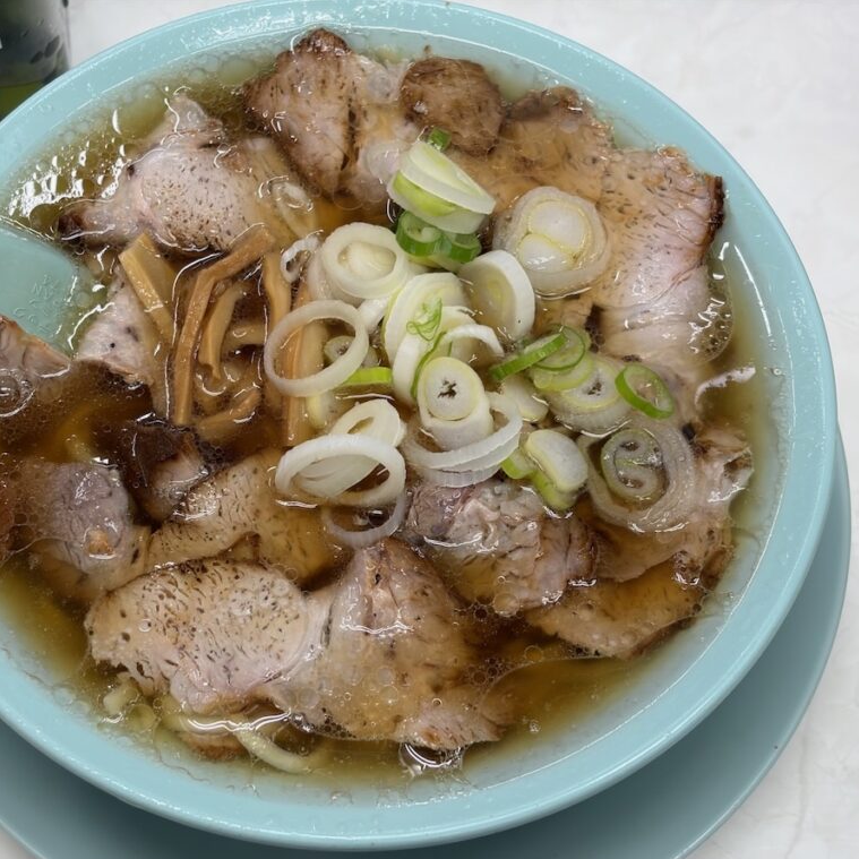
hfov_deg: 27.7
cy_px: 433
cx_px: 361
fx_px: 1741
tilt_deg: -63.5
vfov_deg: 27.7
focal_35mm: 62
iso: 32
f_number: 1.6
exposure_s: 1/50
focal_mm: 5.96
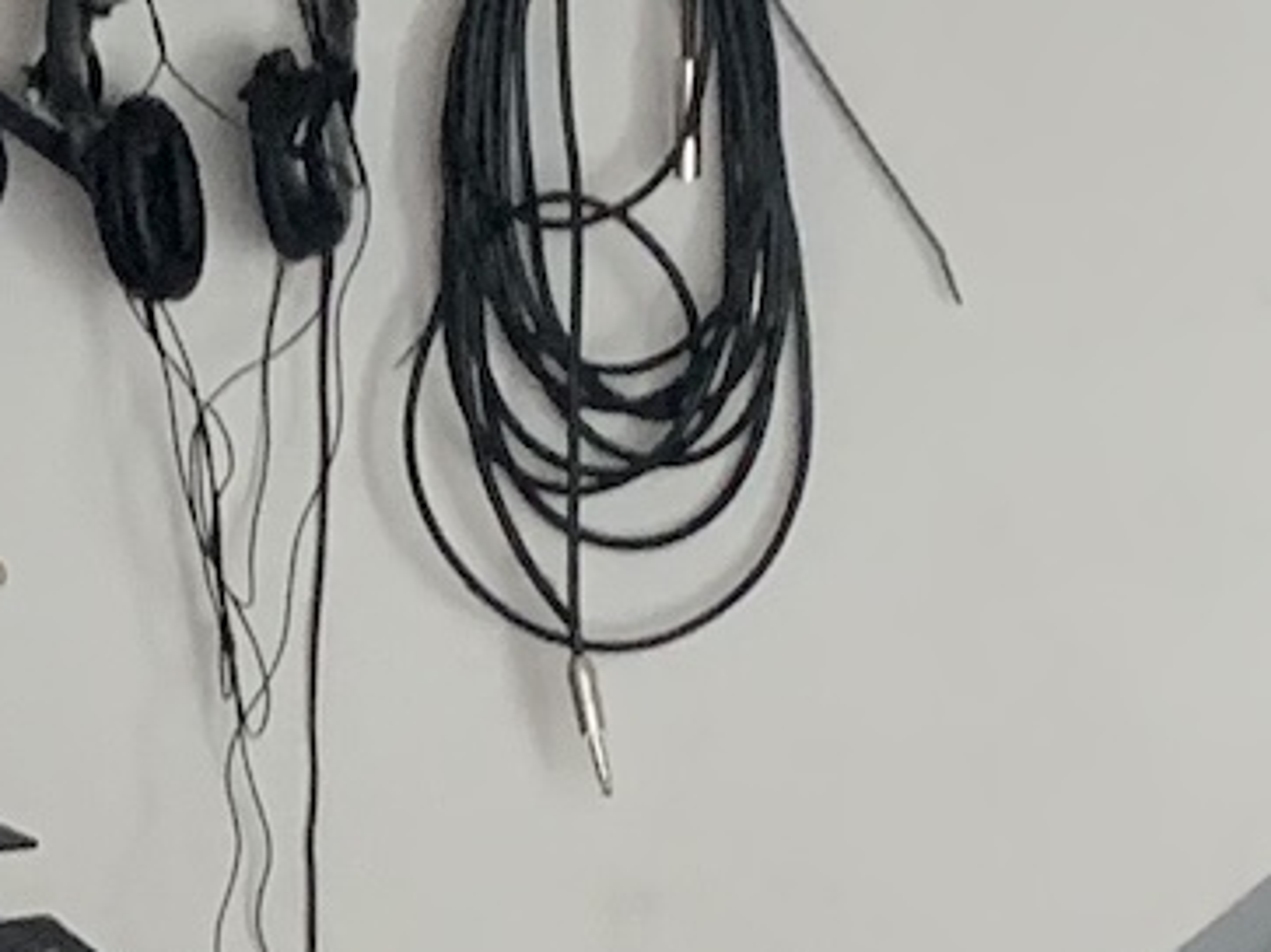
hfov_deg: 10.7
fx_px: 6570
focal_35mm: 179
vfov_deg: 8.2
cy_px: 1206
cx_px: -529
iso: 400
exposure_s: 1/50
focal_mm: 4.25
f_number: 1.8
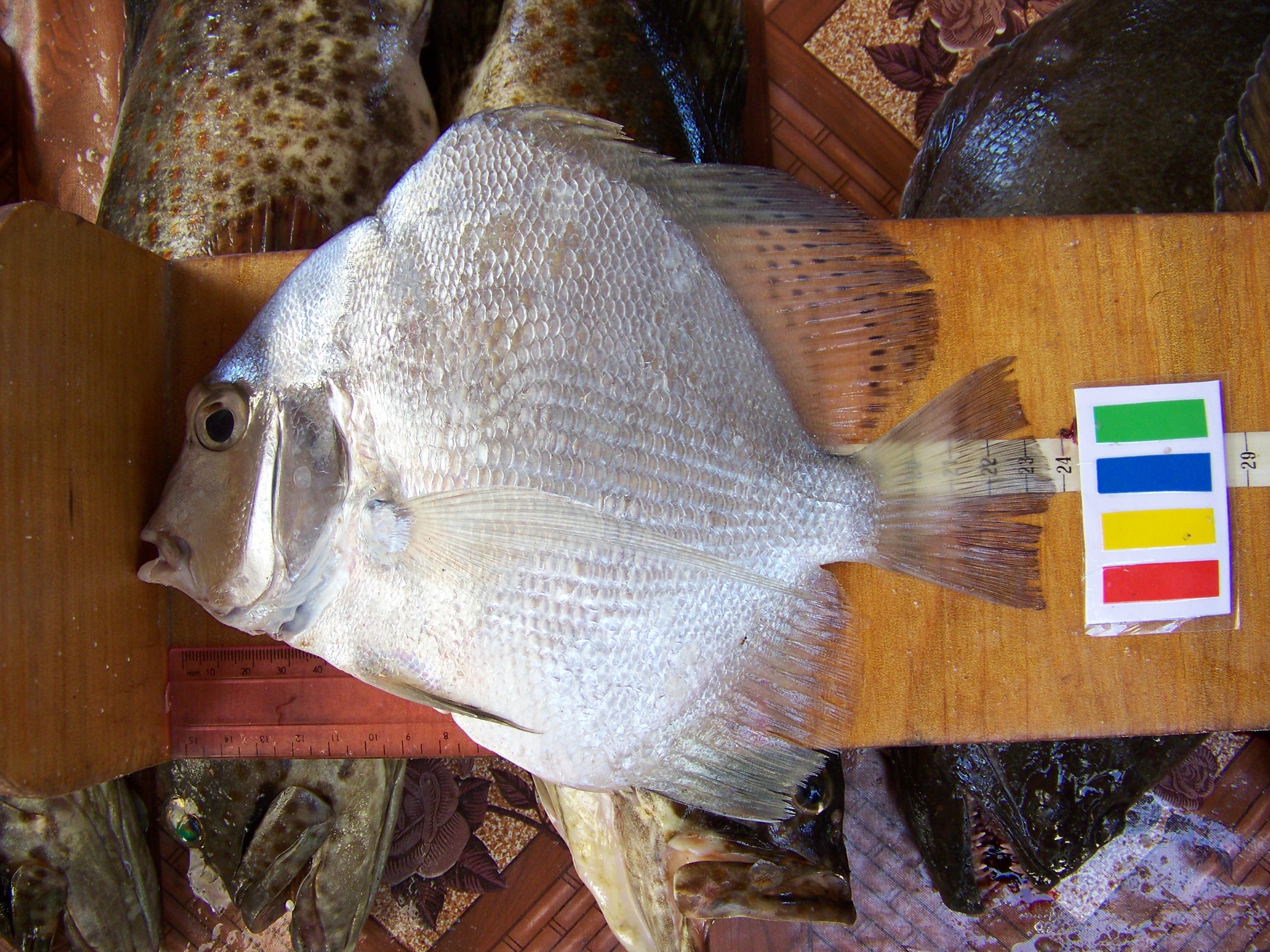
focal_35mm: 36
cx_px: 635
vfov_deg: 39.7
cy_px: 476
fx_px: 1321
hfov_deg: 51.4
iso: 100
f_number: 2.8
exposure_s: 1/80
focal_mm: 5.85
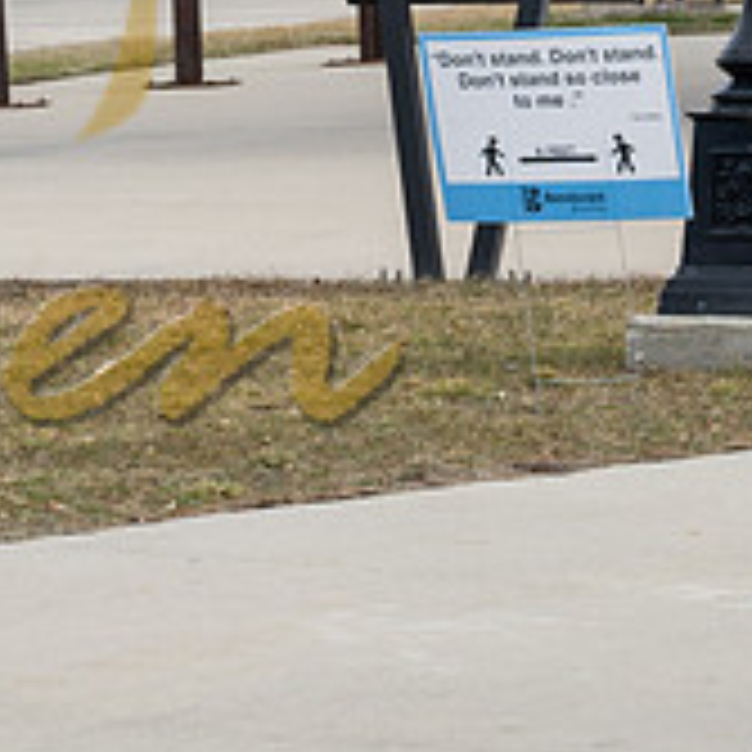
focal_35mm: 300
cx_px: -643
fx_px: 7373
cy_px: 70
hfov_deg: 5.7
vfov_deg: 5.8
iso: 250
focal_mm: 48
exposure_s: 1/320
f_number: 7.1
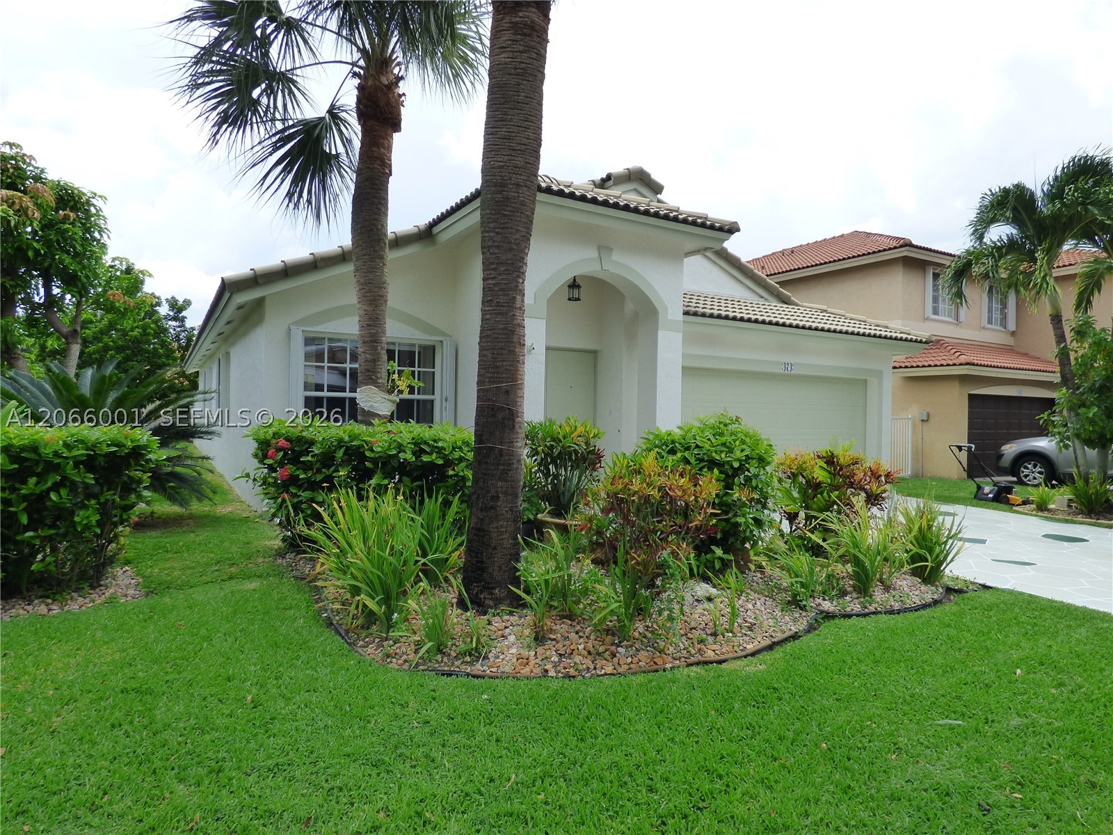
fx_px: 643
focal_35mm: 20
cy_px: 418
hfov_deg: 81.7
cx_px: 556
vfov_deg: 66.0
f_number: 3.5
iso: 200
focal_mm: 3.58
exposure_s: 1/800
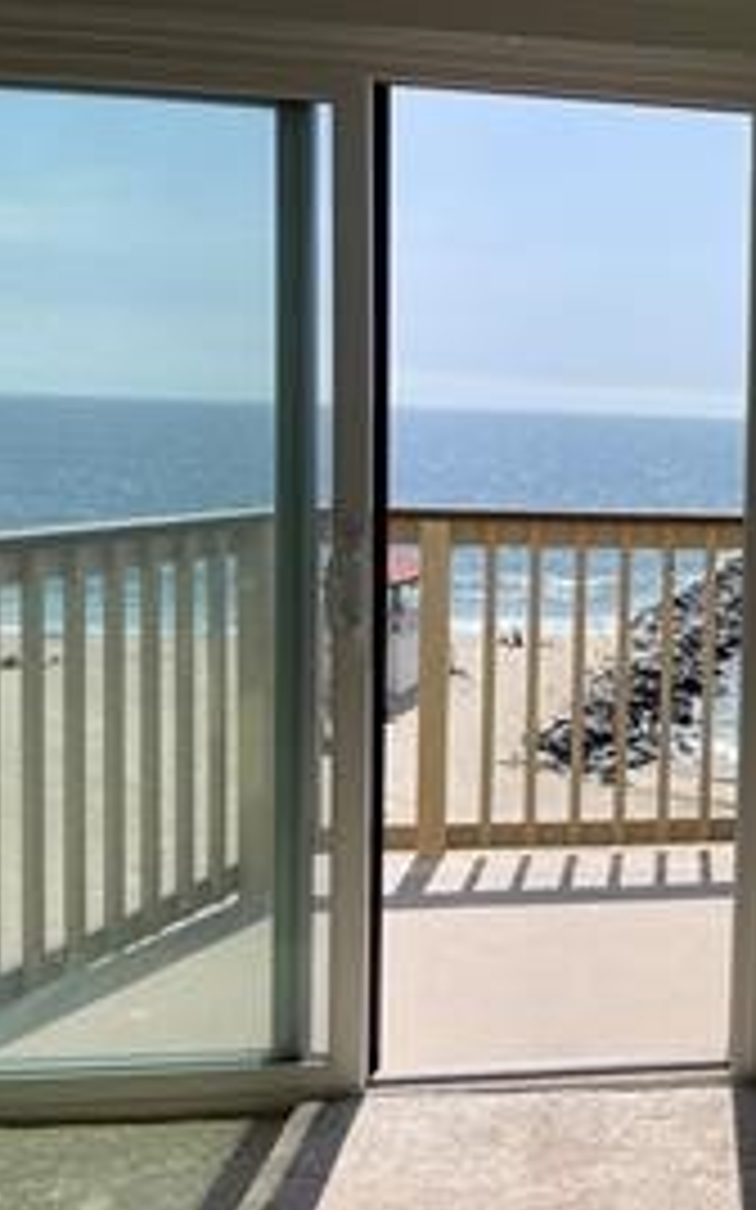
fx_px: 1517
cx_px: 927
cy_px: 533
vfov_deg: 43.4
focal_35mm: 46
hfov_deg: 25.0
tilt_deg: -3.7
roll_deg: -1.6
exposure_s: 1/3509
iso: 32
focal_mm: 4.2
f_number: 1.6
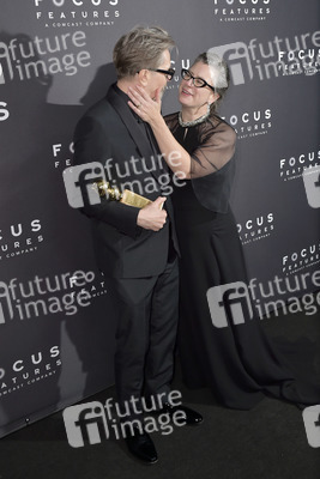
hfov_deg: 38.9
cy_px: 240
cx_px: 160
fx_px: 453
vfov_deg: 55.8
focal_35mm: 34
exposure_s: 1/320
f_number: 6.3
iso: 500
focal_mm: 34
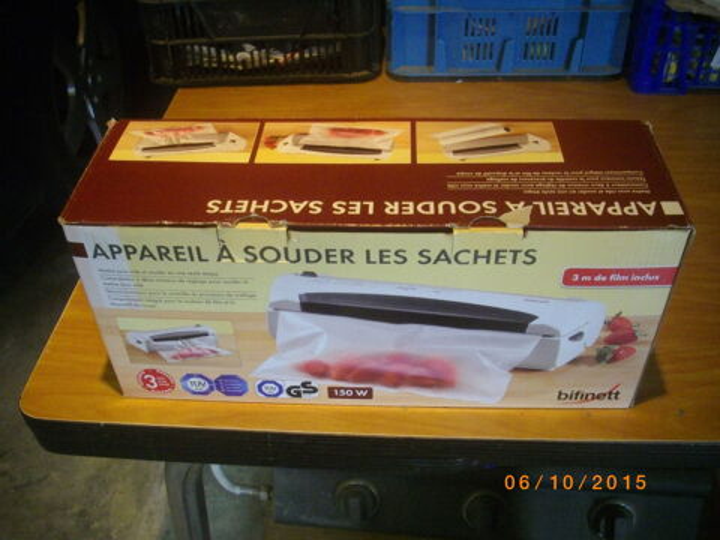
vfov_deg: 38.7
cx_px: 360
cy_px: 270
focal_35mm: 37
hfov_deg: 50.1
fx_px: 770
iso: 406
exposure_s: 1/50
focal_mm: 6.2
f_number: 2.8
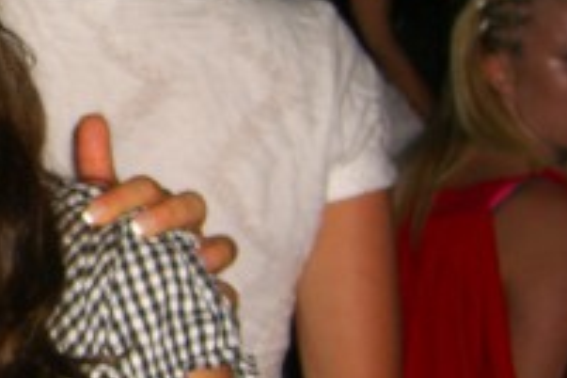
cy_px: 96
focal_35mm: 118
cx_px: -257
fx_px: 1858
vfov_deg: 11.6
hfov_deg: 16.0
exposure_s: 1/60
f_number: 2.8
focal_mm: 7.9
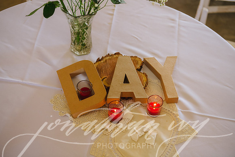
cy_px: 78
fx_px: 340
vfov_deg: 26.0
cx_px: 118
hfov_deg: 38.2
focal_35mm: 52
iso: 800
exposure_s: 1/100
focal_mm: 52
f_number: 3.5
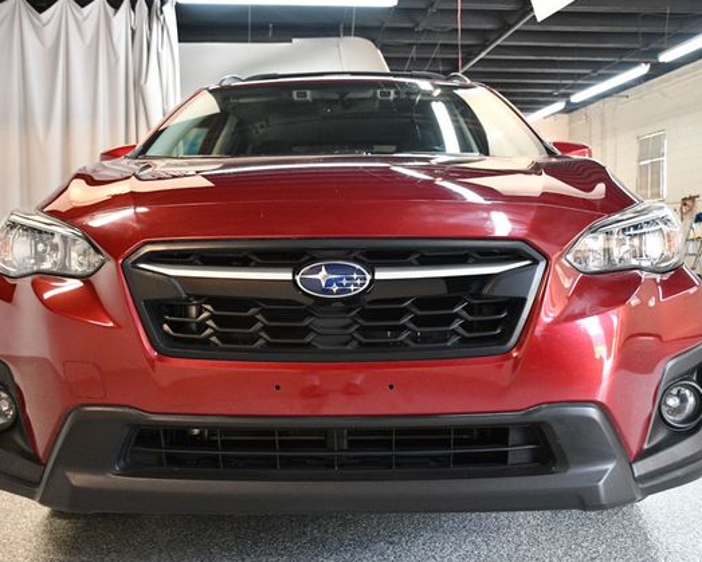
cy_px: 280
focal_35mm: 39
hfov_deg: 46.8
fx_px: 811
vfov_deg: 38.3
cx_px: 345
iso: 2500
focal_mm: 23
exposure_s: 1/125
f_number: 3.8
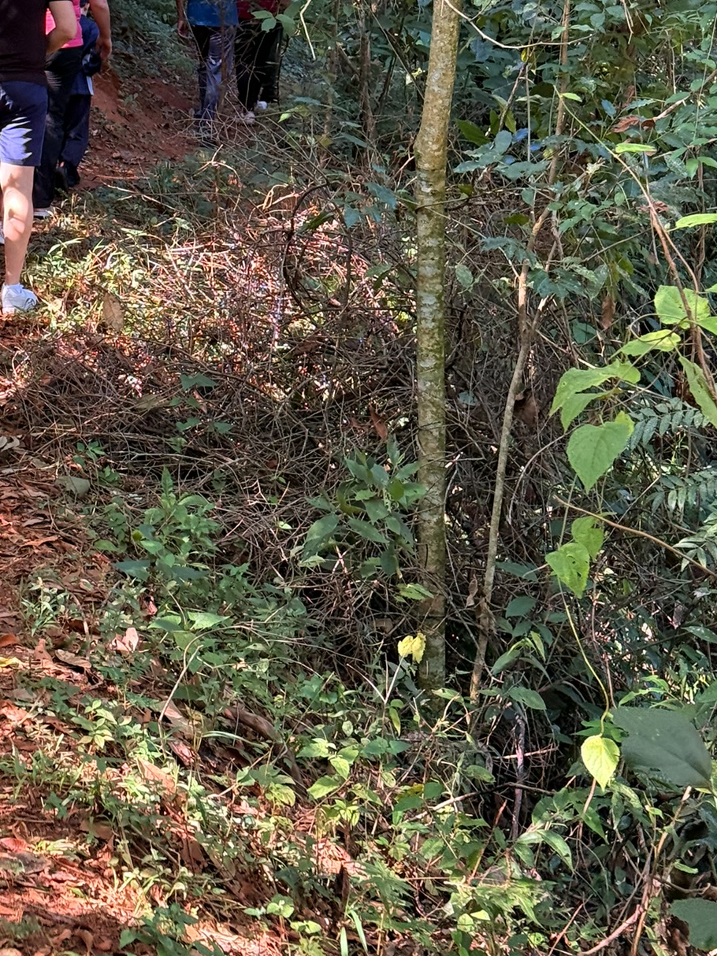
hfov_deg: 18.0
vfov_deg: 23.7
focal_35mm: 81
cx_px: 128
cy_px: 150
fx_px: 2238
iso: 160
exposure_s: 1/62
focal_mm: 6.76
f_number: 1.78
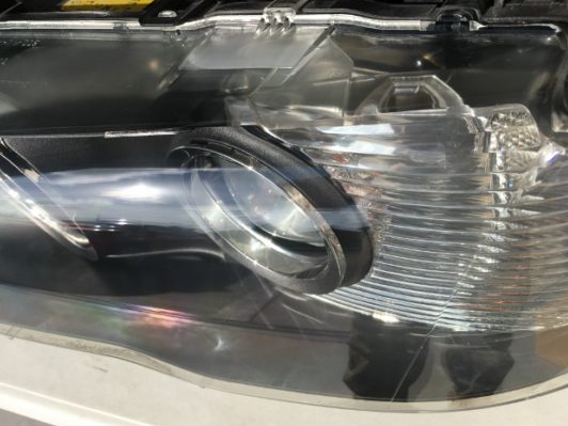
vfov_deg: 46.8
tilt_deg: -57.4
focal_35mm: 30
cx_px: 277
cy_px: 209
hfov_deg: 60.0
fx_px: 492
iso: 25
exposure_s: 1/1672
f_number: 2.2
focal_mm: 4.15
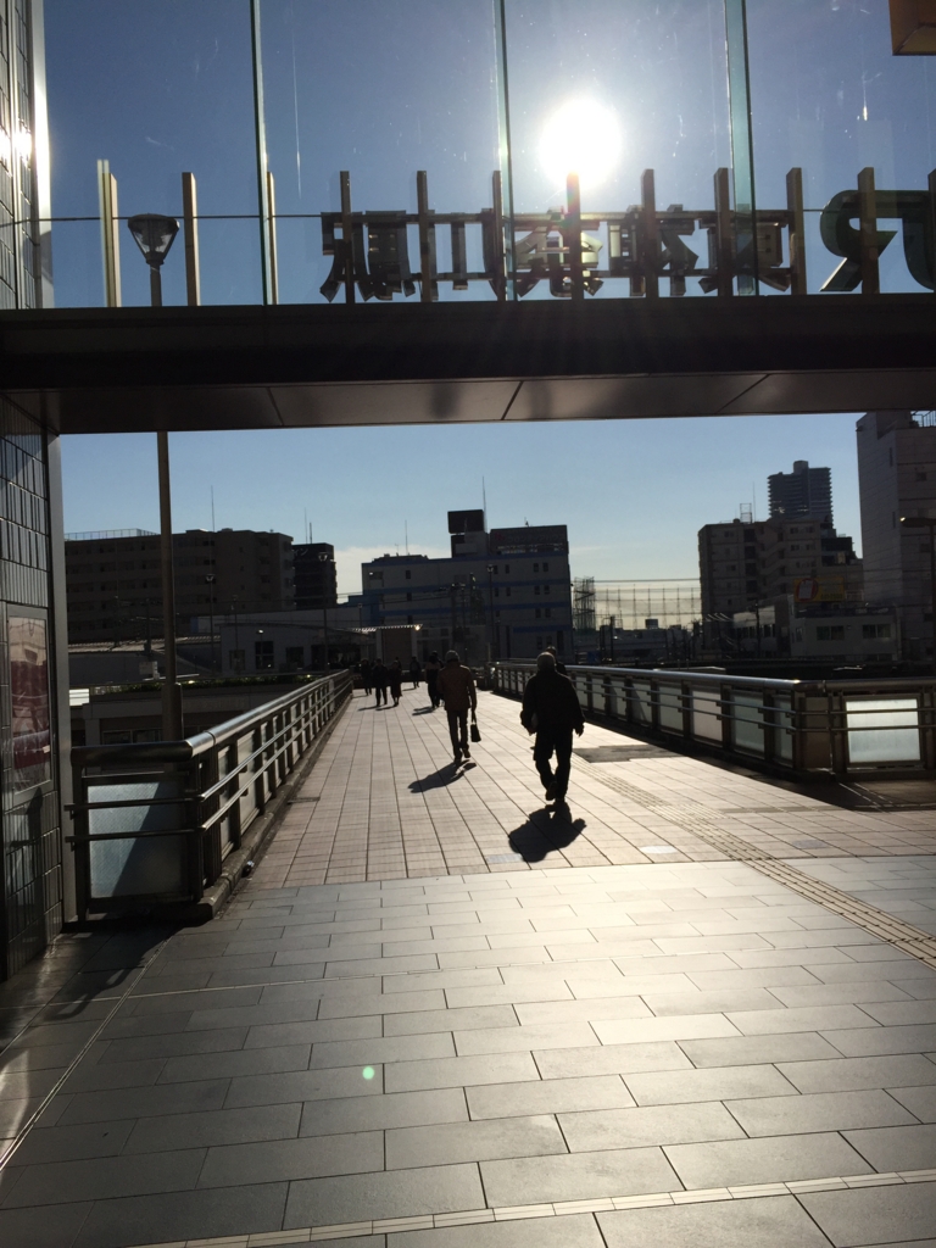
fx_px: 1046
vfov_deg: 61.7
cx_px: 468
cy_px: 624
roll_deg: +2.0
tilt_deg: -3.1
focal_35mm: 29
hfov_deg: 48.2
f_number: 2.2
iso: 32
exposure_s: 1/13333
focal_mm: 4.15
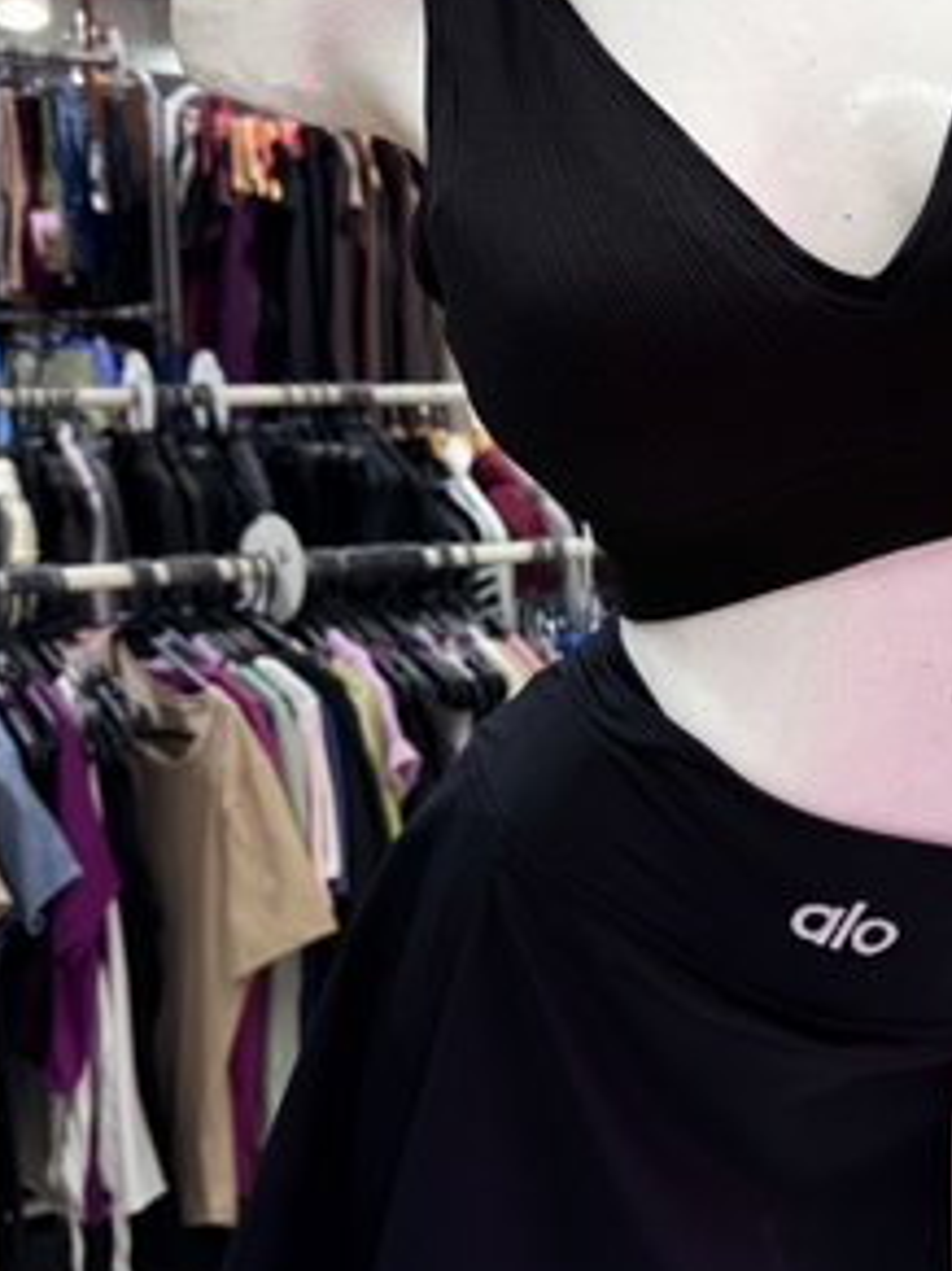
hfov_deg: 31.6
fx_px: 1615
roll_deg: -2.0
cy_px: 609
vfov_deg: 43.0
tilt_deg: -11.0
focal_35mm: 44
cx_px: 817
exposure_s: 1/100
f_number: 1.78
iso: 80
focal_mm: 6.76
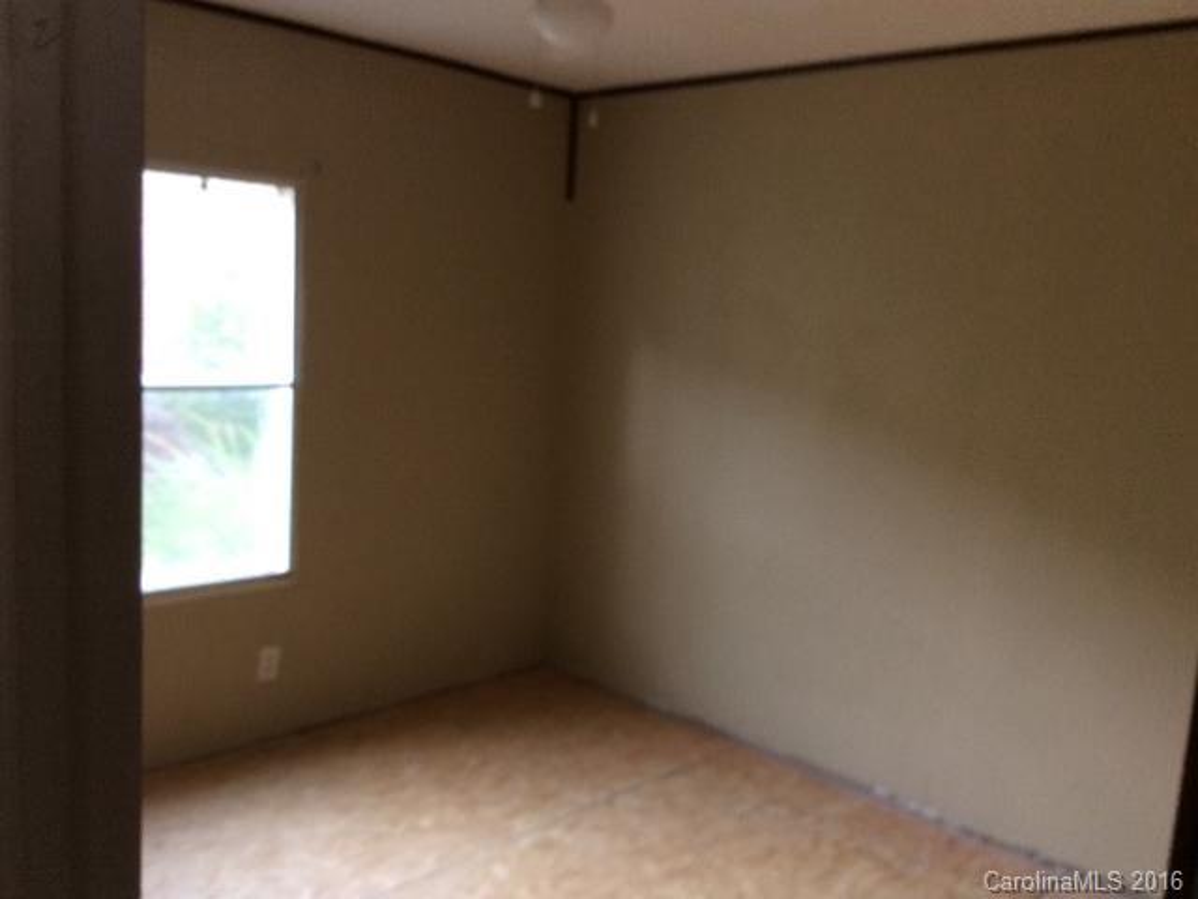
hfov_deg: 56.8
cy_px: 450
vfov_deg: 44.2
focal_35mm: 32
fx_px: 1107
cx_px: 599
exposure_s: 1/24
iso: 64
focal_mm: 3.3
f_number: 2.4
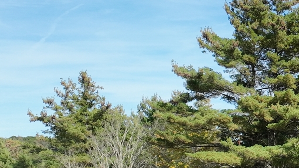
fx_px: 928
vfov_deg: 10.3
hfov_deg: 17.0
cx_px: 415
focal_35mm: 117
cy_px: 163
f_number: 2.8
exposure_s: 1/1600
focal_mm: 12.29
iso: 200
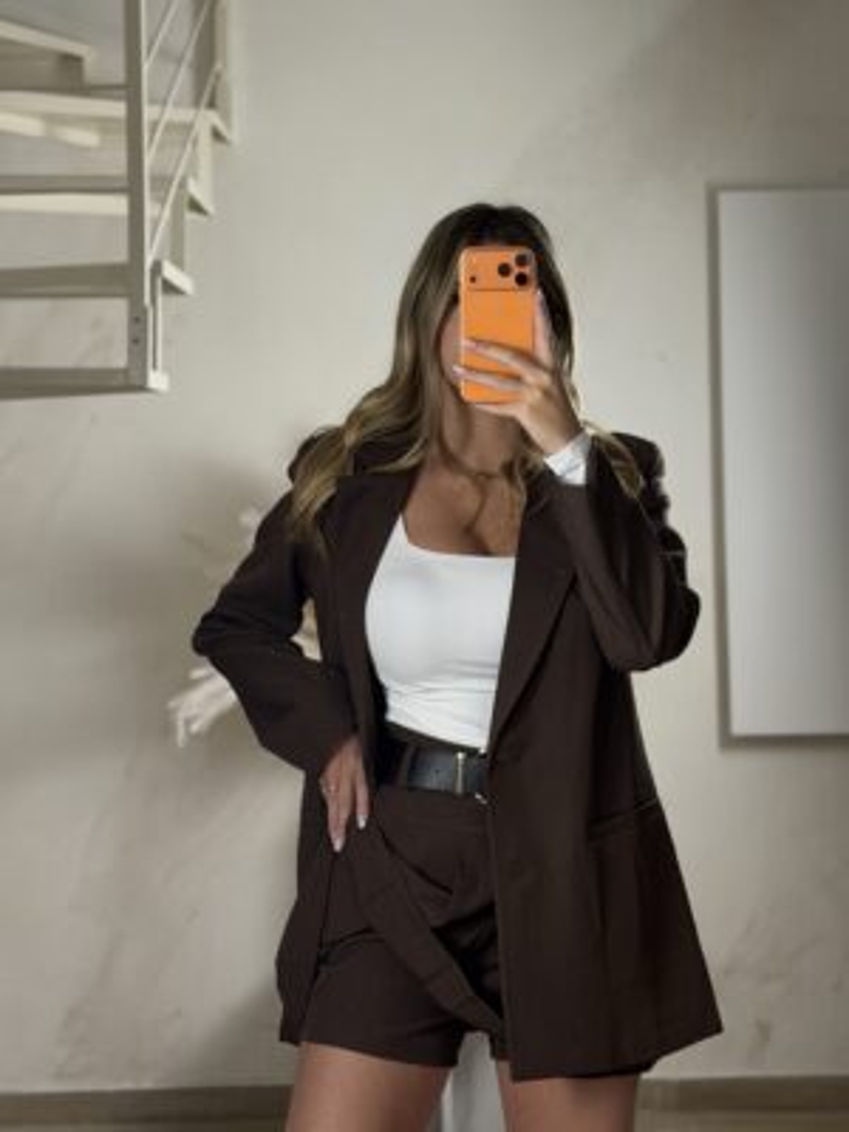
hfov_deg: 30.3
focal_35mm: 48
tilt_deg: -7.1
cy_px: 566
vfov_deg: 39.7
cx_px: 424
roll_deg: +1.2
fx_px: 1570
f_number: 1.78
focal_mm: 6.76
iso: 80
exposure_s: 1/50
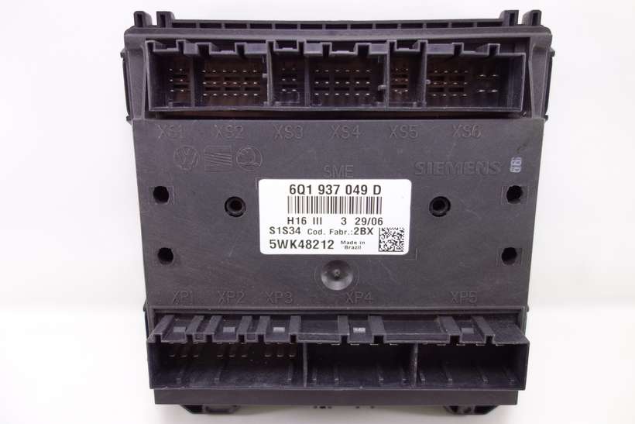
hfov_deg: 65.5
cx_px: 318
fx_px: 494
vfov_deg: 46.4
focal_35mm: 28
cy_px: 212
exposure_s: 1/80
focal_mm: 10.4
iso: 125
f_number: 1.8
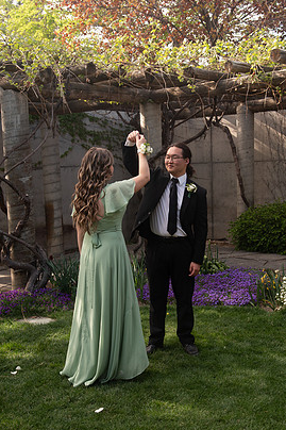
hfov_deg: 27.5
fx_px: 584
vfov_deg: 40.3
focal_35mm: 49
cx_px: 154
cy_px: 233
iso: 250
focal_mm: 44
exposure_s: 1/125
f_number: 5.6
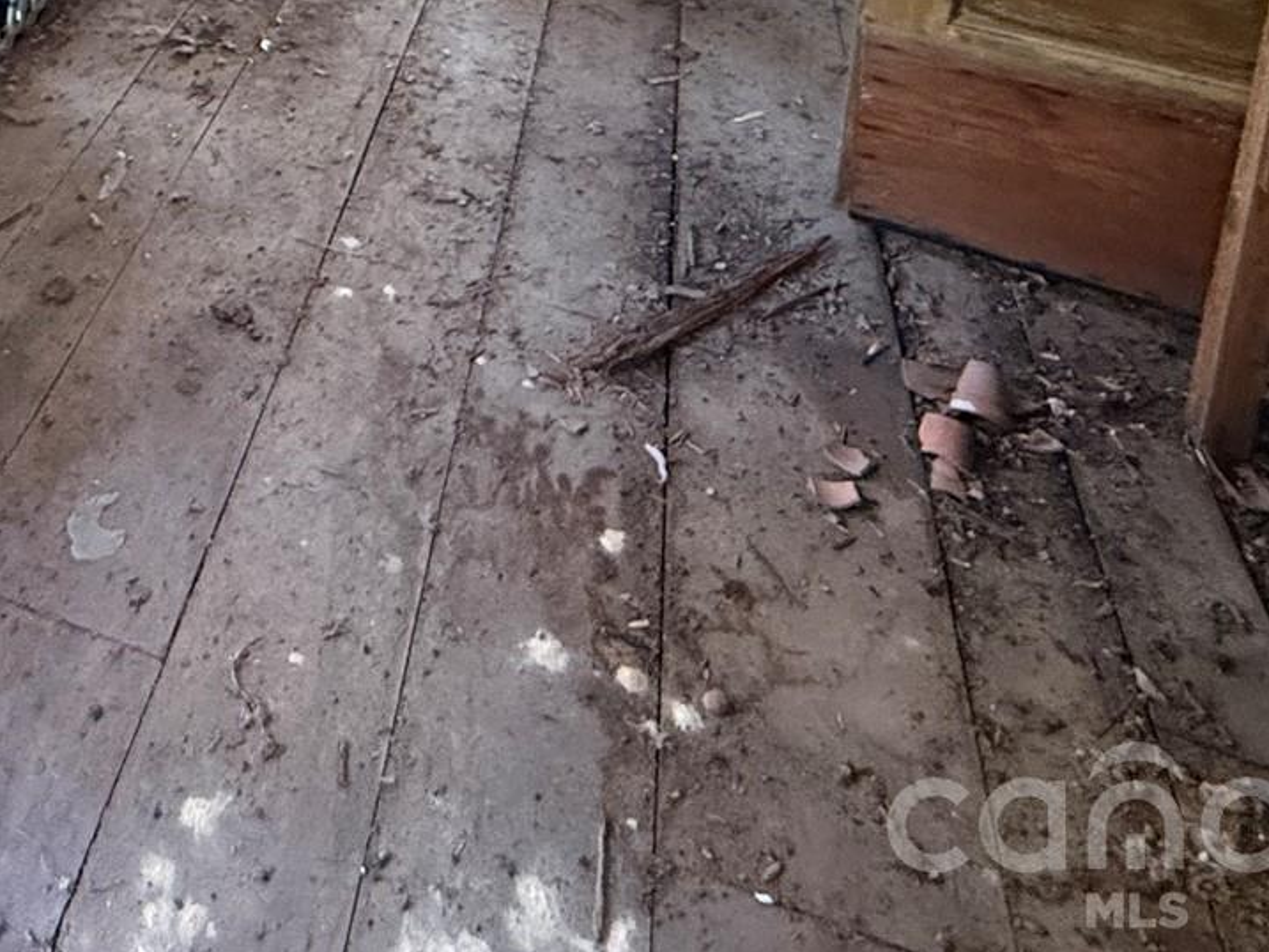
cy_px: -400
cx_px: 140
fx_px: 1467
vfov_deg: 27.4
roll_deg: -2.4
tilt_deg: -11.9
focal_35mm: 40
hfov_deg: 43.0
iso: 640
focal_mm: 2.22
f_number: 2.2
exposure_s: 1/60
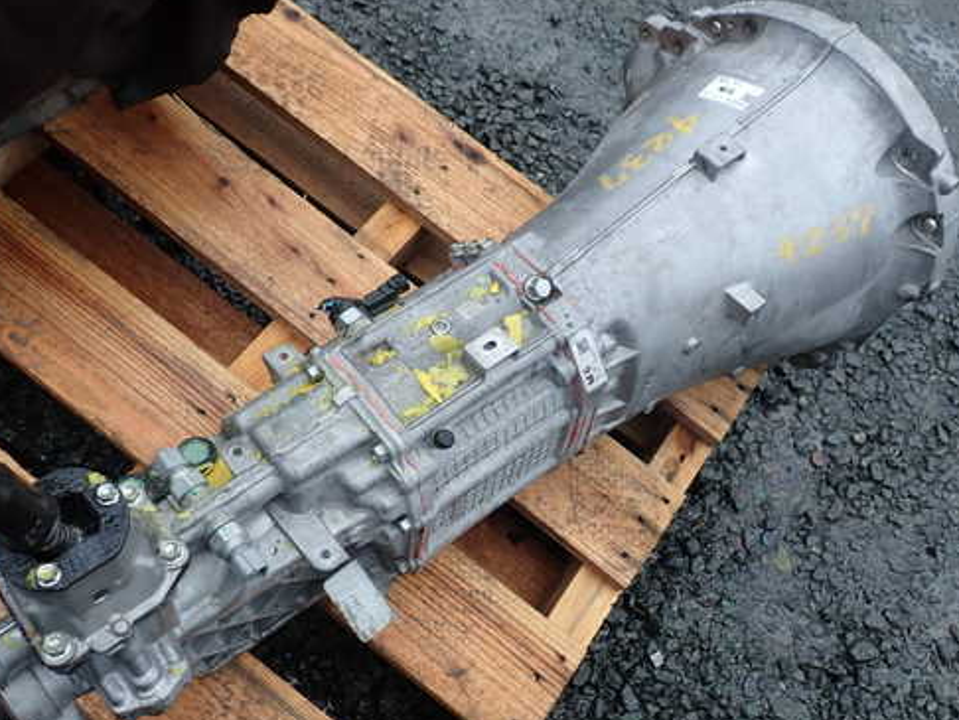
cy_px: 387
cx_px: 444
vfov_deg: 38.7
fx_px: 1026
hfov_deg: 50.1
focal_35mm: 37
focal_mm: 5.4
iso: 100
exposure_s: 1/80
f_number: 3.2
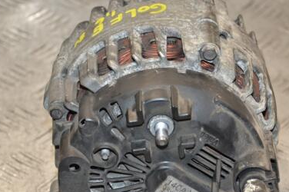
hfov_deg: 14.8
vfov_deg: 9.8
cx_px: 158
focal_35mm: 139
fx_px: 1115
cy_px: 140
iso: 800
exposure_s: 1/200
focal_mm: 58
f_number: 5
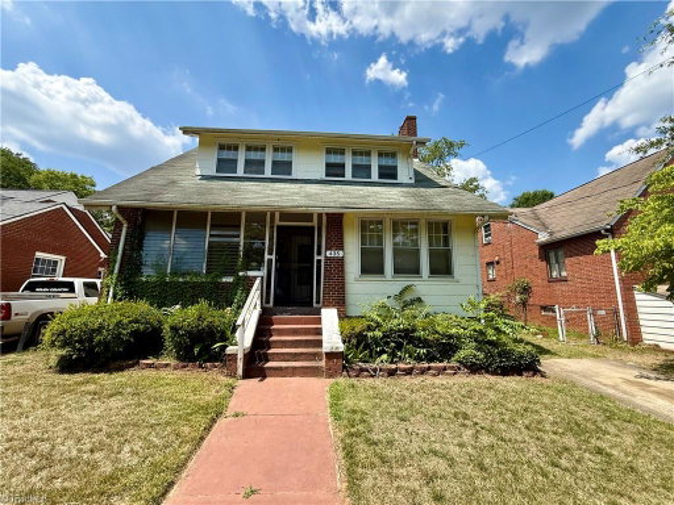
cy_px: 252
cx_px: 337
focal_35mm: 14
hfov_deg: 102.1
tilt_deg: +9.7
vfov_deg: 85.7
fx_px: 273
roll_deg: -0.6
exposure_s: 1/1464
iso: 64
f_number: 2.2
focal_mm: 2.22
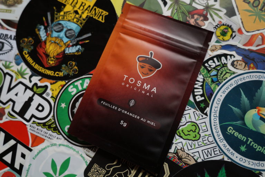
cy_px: 88
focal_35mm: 30
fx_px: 221
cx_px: 132
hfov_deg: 62.0
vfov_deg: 43.6
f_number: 5
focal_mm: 20
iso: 400
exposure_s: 1/160
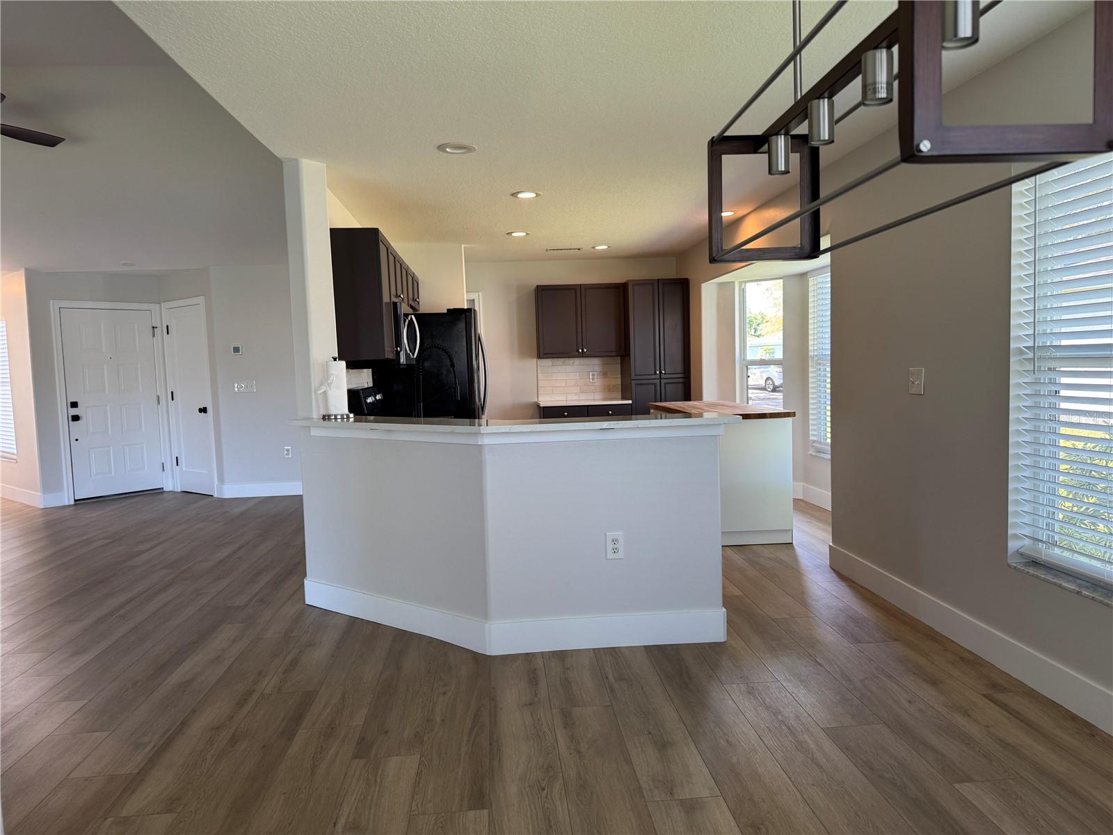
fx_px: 772
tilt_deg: -5.5
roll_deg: +2.4
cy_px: 418
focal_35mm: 24
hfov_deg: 71.6
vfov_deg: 56.8
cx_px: 556
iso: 125
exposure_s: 1/120
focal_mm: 6.76
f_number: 1.78
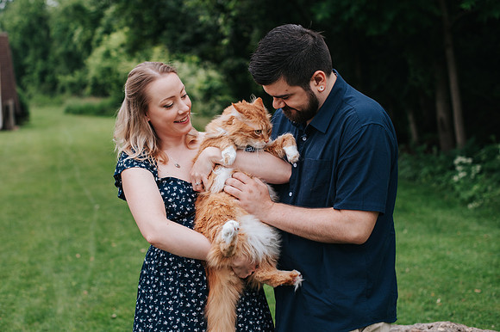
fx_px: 771
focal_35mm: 56
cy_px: 152
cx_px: 228
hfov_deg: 35.9
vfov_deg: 24.4
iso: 250
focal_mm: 50
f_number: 3.2
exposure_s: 1/400
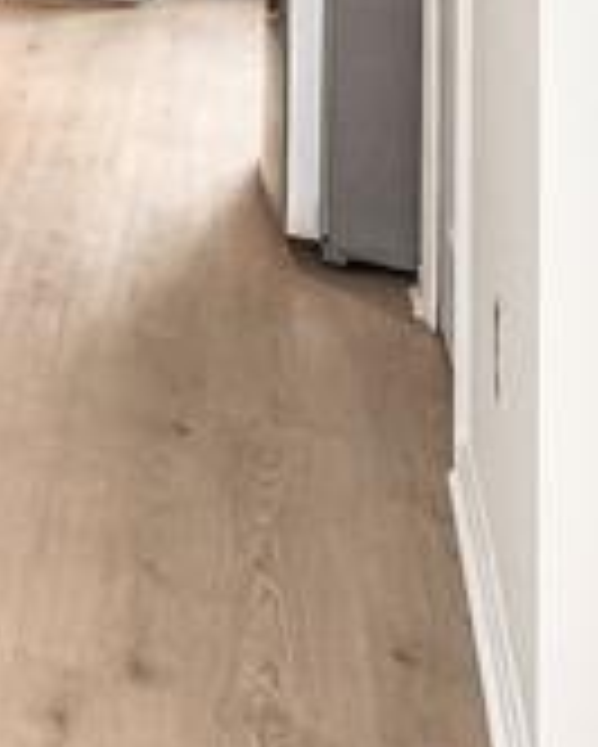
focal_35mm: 81
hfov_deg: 11.5
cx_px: -1160
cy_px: -362
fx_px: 1790
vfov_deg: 20.3
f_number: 4
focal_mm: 14
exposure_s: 1/60
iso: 400
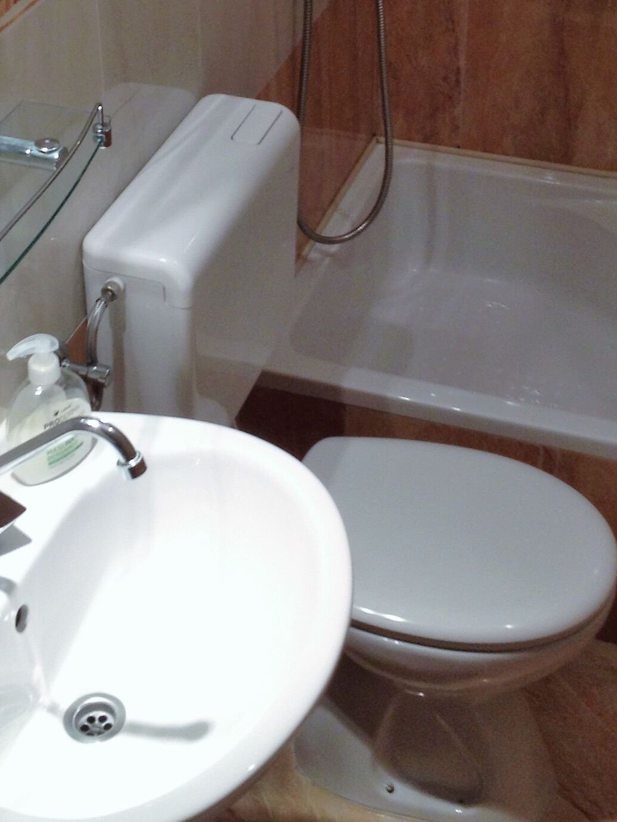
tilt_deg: -32.0
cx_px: 306
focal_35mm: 71
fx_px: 1687
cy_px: 177
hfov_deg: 20.7
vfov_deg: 26.9
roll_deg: +0.0
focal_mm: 4.28
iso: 80
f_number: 2.4
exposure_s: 1/20
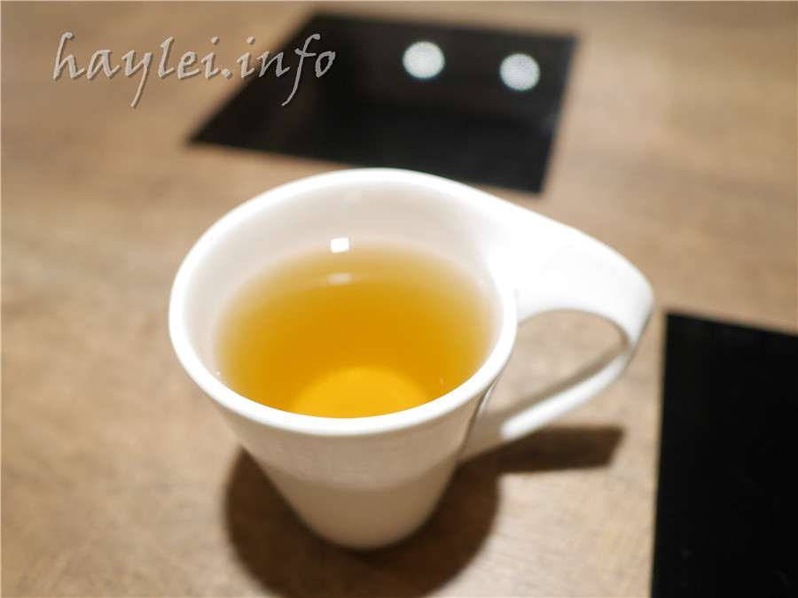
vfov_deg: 46.8
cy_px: 299
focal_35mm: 30
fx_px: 692
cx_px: 399
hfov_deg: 60.0
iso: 1000
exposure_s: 1/60
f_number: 1.7
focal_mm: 15
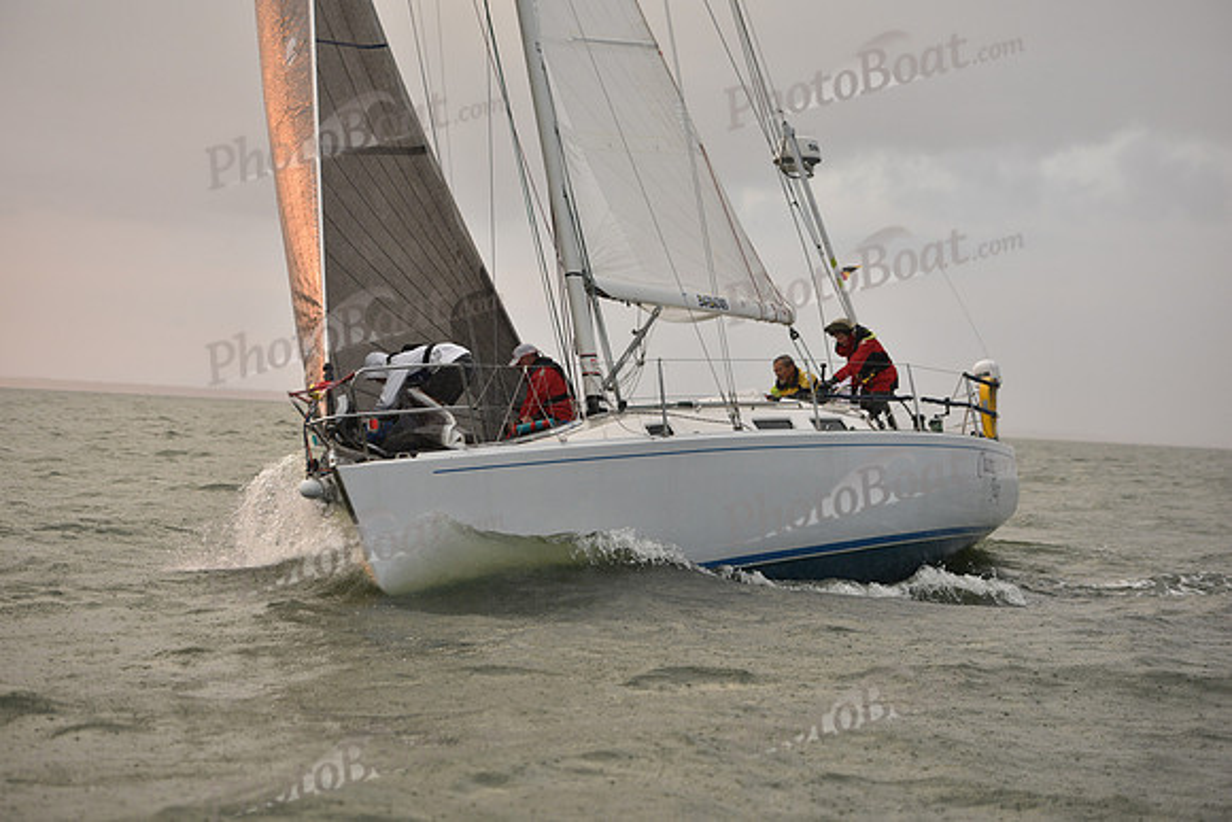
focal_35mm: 95
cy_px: 411
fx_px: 3252
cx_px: 616
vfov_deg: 14.4
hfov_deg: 21.5
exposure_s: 1/500
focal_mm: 95
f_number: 4
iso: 400
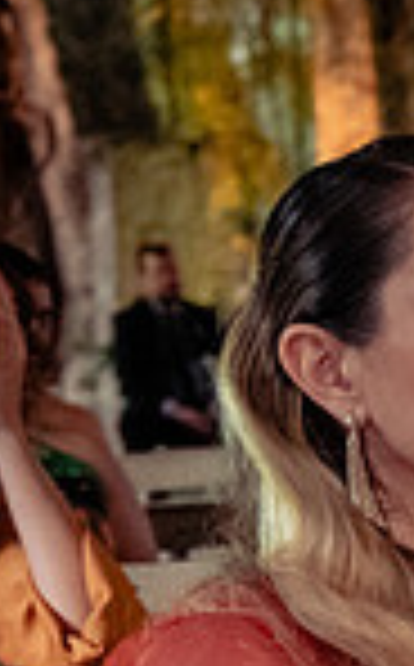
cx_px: 1152
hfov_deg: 7.7
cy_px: 655
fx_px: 2755
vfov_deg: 13.6
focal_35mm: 152
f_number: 2.8
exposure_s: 1/125
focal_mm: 38
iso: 6400
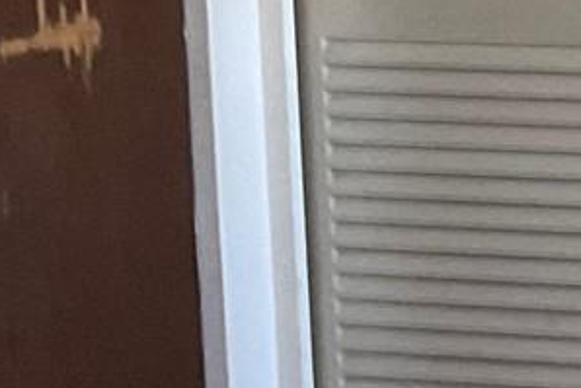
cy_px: -64
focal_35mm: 162
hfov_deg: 10.5
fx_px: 2616
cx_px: 1501
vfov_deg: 8.4
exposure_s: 1/60
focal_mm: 3
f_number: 1.8
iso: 100
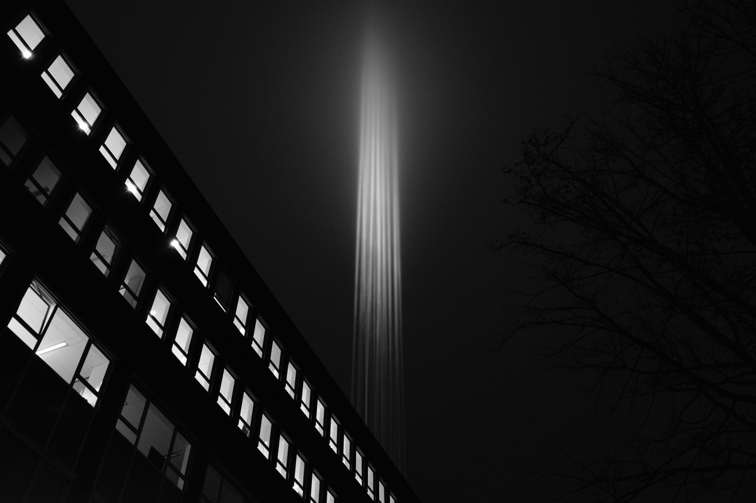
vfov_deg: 37.8
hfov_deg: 54.5
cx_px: 378
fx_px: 735
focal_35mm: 35
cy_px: 252
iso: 1600
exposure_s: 1/30
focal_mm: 23
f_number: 4
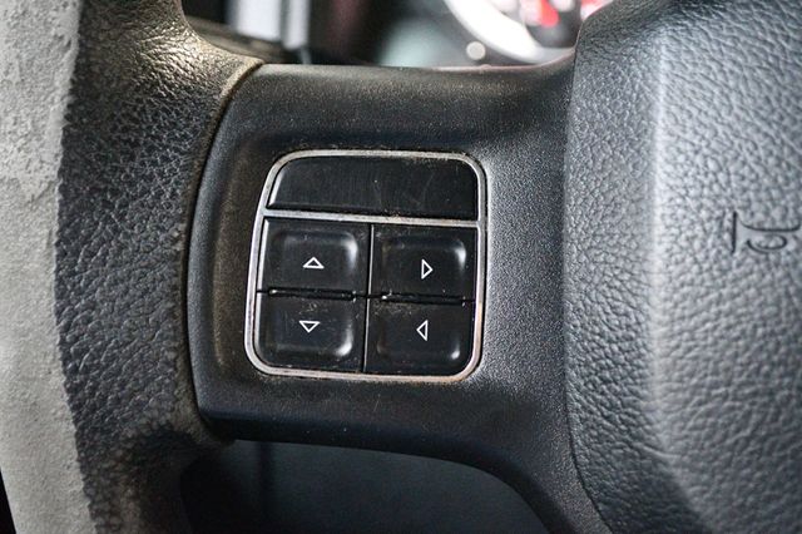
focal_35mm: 63
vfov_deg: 21.5
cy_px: 267
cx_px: 401
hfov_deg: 31.9
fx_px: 1403
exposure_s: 1/60
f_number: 5.3
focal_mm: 42
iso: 12800
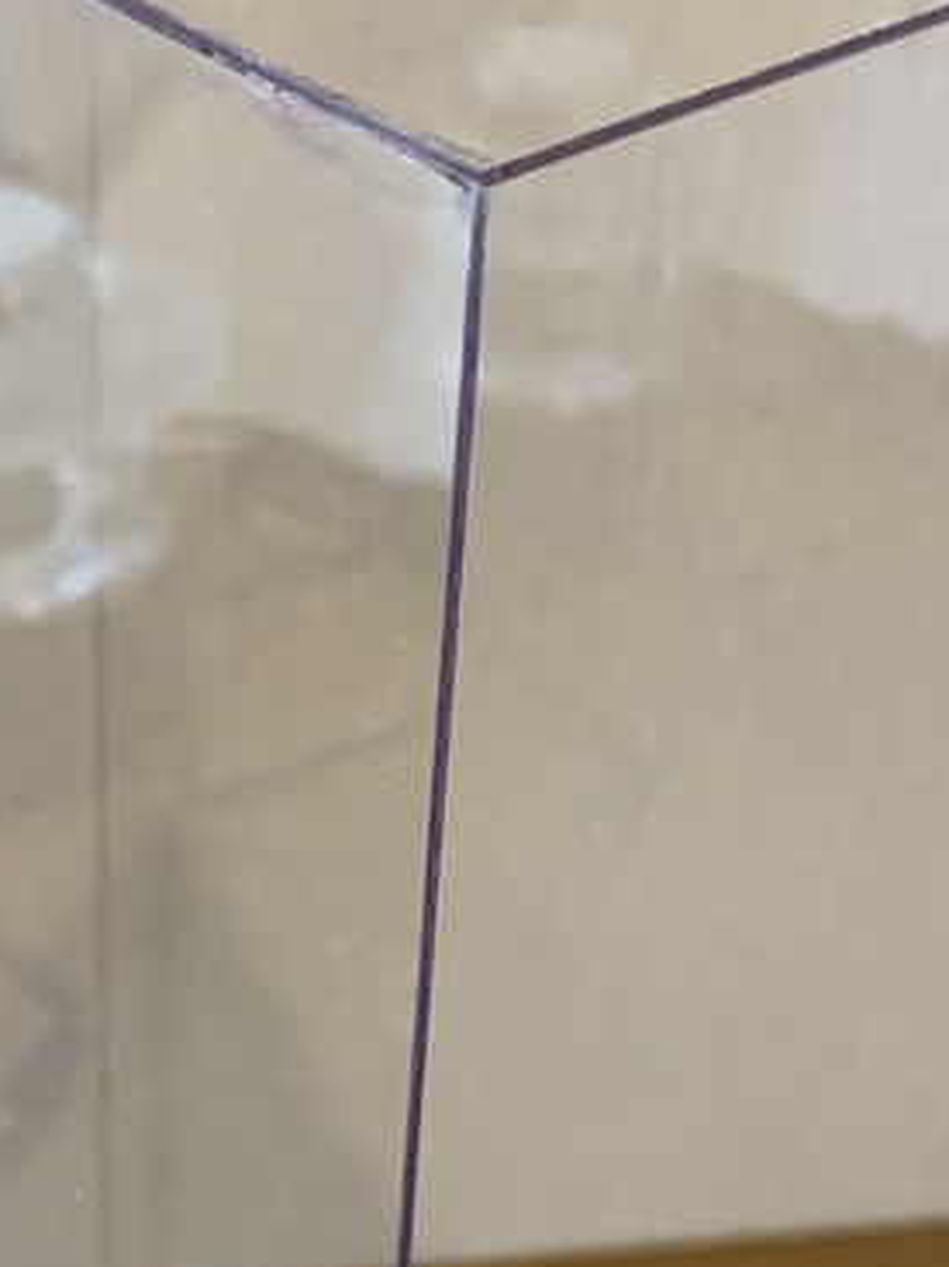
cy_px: 1125
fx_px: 3109
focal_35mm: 85
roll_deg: -1.5
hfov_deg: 17.3
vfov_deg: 22.5
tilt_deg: -41.0
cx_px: 304
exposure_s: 1/60
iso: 320
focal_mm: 4.25
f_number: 1.8
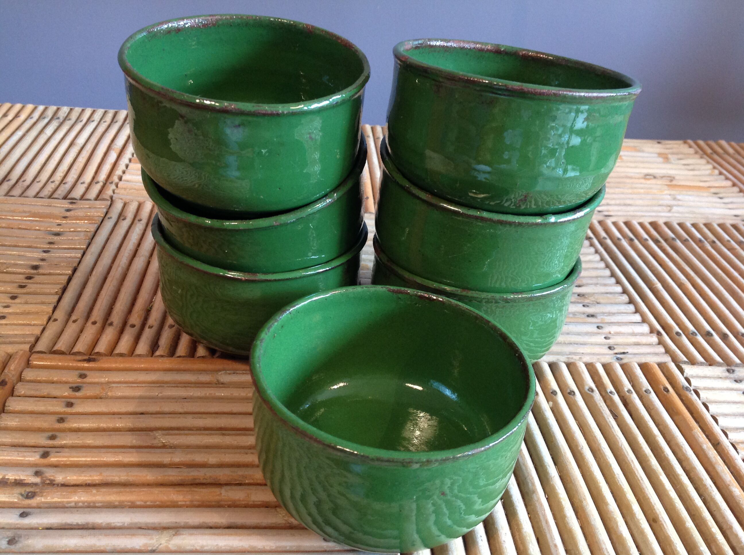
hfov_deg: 52.7
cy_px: 278
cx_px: 372
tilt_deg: -30.3
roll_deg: -5.4
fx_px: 751
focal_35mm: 35
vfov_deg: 40.6
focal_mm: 4.28
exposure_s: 1/15
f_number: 2.4
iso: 160
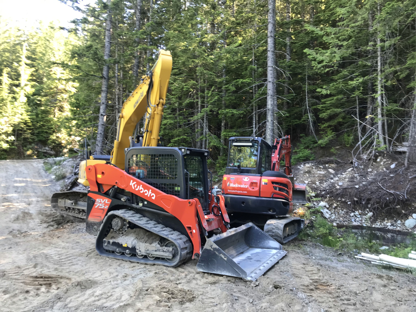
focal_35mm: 28
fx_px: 336
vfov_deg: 49.7
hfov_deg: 63.4
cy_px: 156
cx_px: 208
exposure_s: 1/60
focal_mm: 3.99
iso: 25
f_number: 1.8
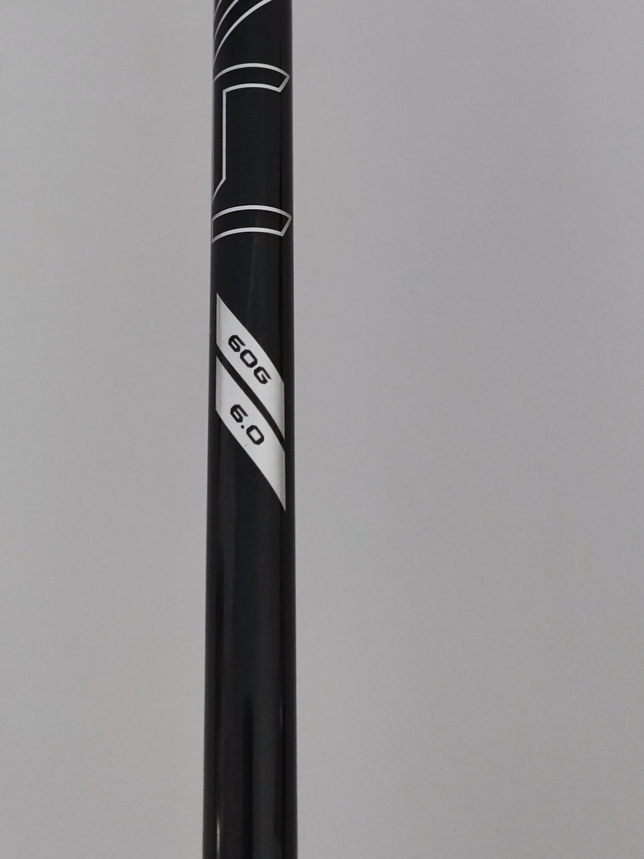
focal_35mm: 46
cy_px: 233
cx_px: 259
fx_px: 1141
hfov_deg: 31.4
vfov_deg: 40.3
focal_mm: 4.71
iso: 802
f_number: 1.79
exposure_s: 1/33
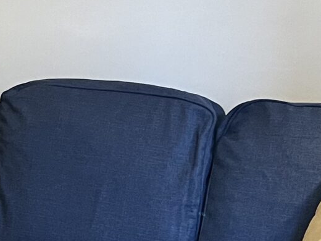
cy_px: 105
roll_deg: +1.9
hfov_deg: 13.2
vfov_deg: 11.6
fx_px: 1187
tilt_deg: -7.3
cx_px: -335
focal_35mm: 128
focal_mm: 5.1
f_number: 1.6
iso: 200
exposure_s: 1/50
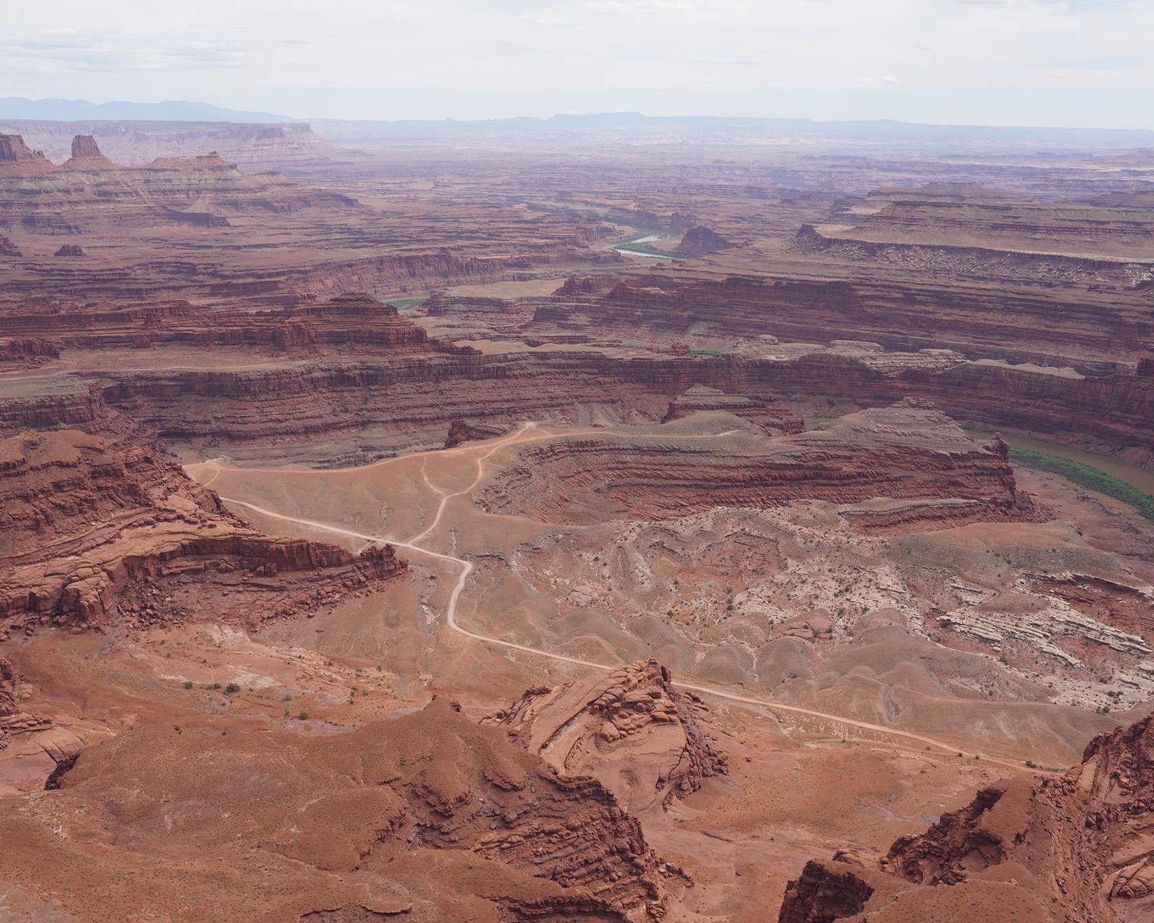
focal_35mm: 43
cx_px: 559
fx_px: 1469
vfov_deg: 34.9
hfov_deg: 42.9
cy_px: 460
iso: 100
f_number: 13
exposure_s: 1/100
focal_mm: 38
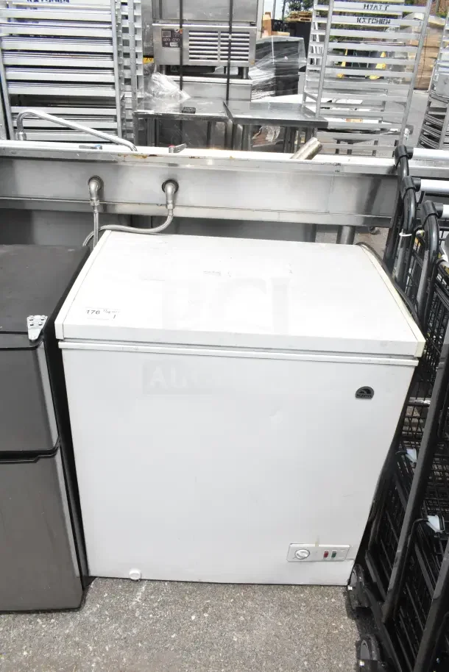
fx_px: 505
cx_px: 224
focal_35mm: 27
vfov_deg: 67.4
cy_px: 336
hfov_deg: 48.0
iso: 1600
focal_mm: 18
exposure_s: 1/800
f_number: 14
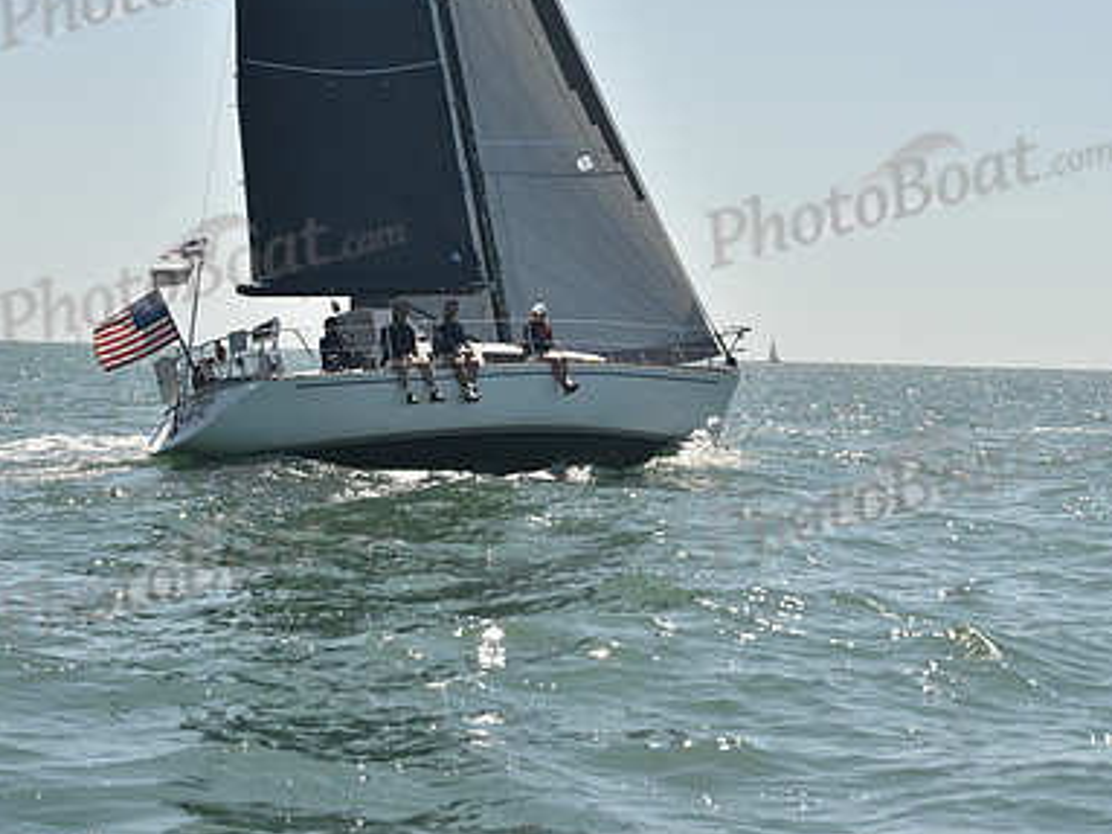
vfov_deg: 14.4
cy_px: 84
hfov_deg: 19.3
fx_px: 3276
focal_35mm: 102
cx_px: 556
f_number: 5.6
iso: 250
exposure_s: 1/800
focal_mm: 70
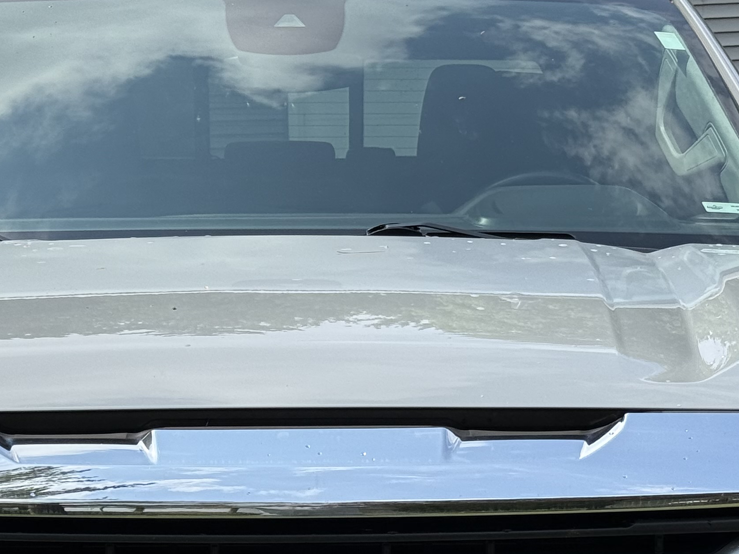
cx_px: 325
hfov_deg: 17.0
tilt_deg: -7.3
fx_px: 2476
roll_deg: +1.9
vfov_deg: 12.7
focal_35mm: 116
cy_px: 520
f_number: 1.78
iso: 64
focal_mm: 6.76
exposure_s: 1/3534
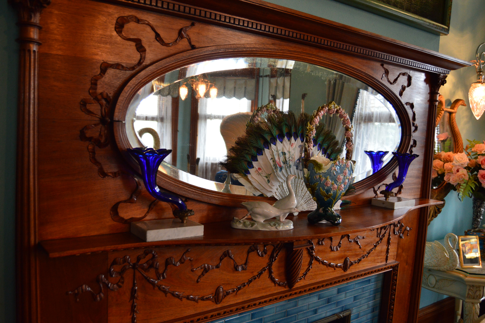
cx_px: 242
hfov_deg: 62.0
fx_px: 404
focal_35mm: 30
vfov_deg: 43.5
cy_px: 162
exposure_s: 1/30
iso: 800
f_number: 3.5
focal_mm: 20
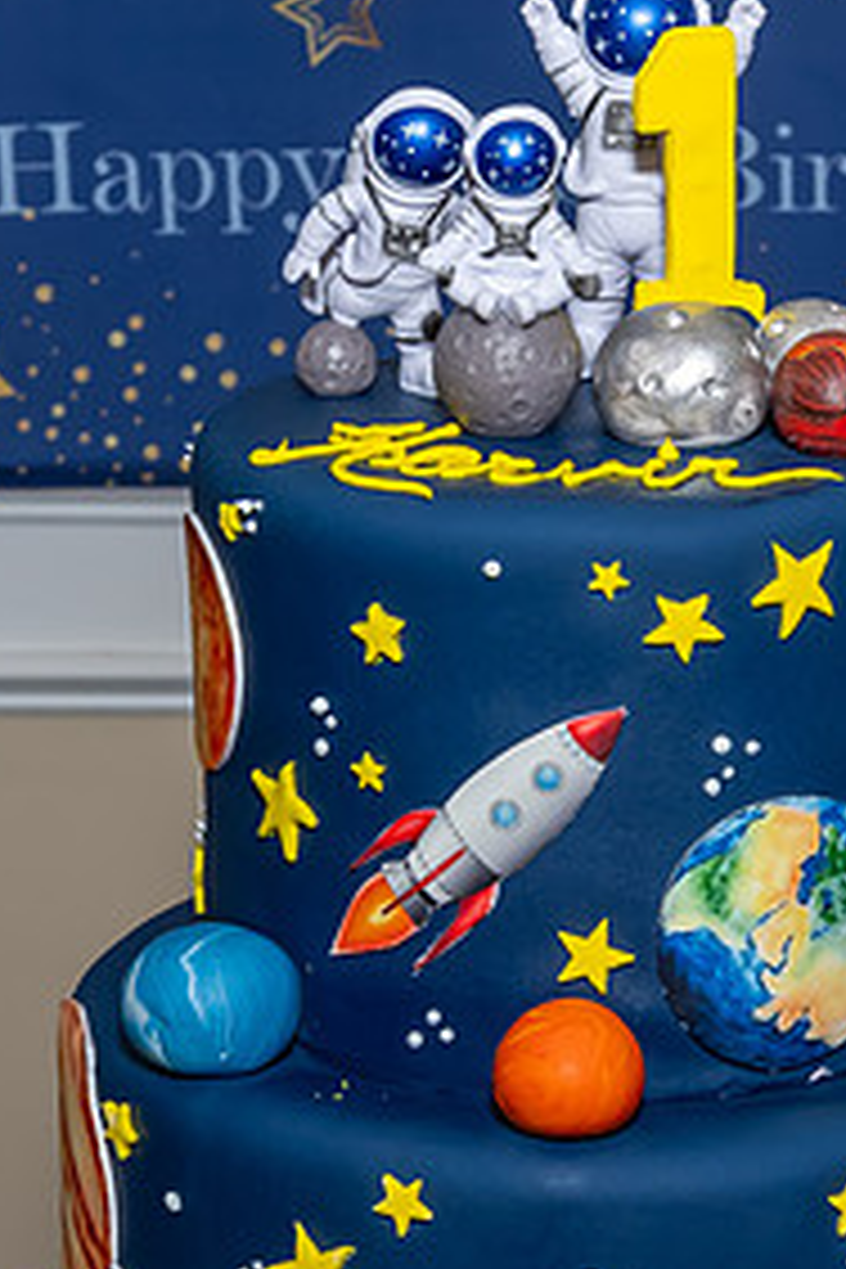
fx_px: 4582
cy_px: 746
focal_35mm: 130
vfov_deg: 15.8
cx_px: 730
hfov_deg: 10.5
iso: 1000
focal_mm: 30
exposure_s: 1/250
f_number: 7.1
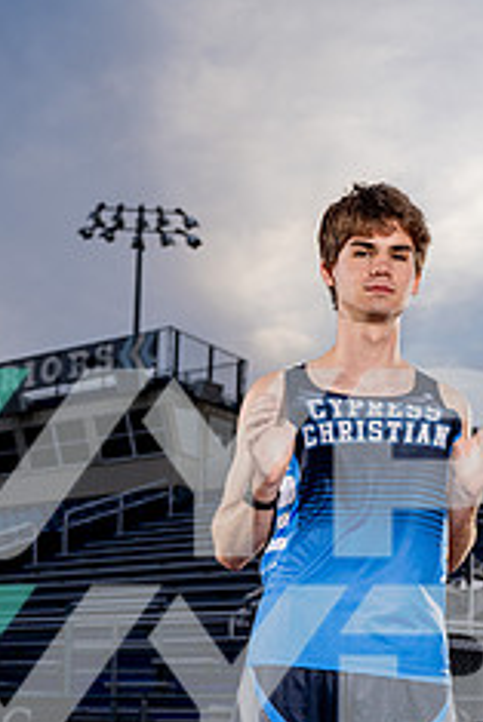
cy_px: 682
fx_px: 1306
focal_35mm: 65
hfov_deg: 20.9
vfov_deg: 29.4
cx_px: 305
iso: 100
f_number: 4
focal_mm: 34
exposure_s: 1/250
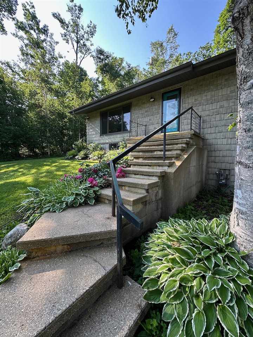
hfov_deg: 85.7
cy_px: 168
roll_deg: -0.5
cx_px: 126
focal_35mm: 14
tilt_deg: -4.5
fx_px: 136
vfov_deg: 102.1
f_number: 2.2
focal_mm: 2.22
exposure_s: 1/182
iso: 40
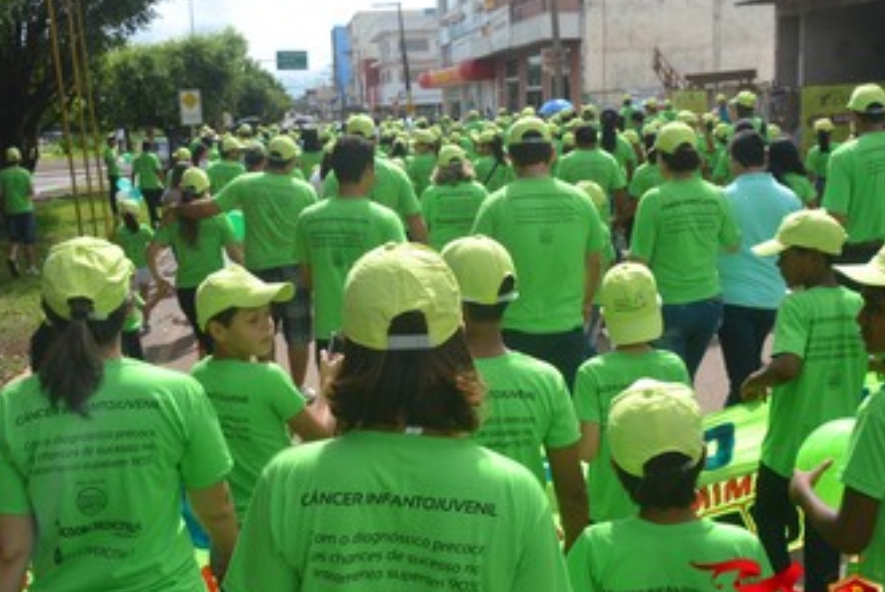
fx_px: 1009
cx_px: 452
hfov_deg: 47.4
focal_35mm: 41
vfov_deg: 32.7
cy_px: 326
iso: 100
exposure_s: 1/250
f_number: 8
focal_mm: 20
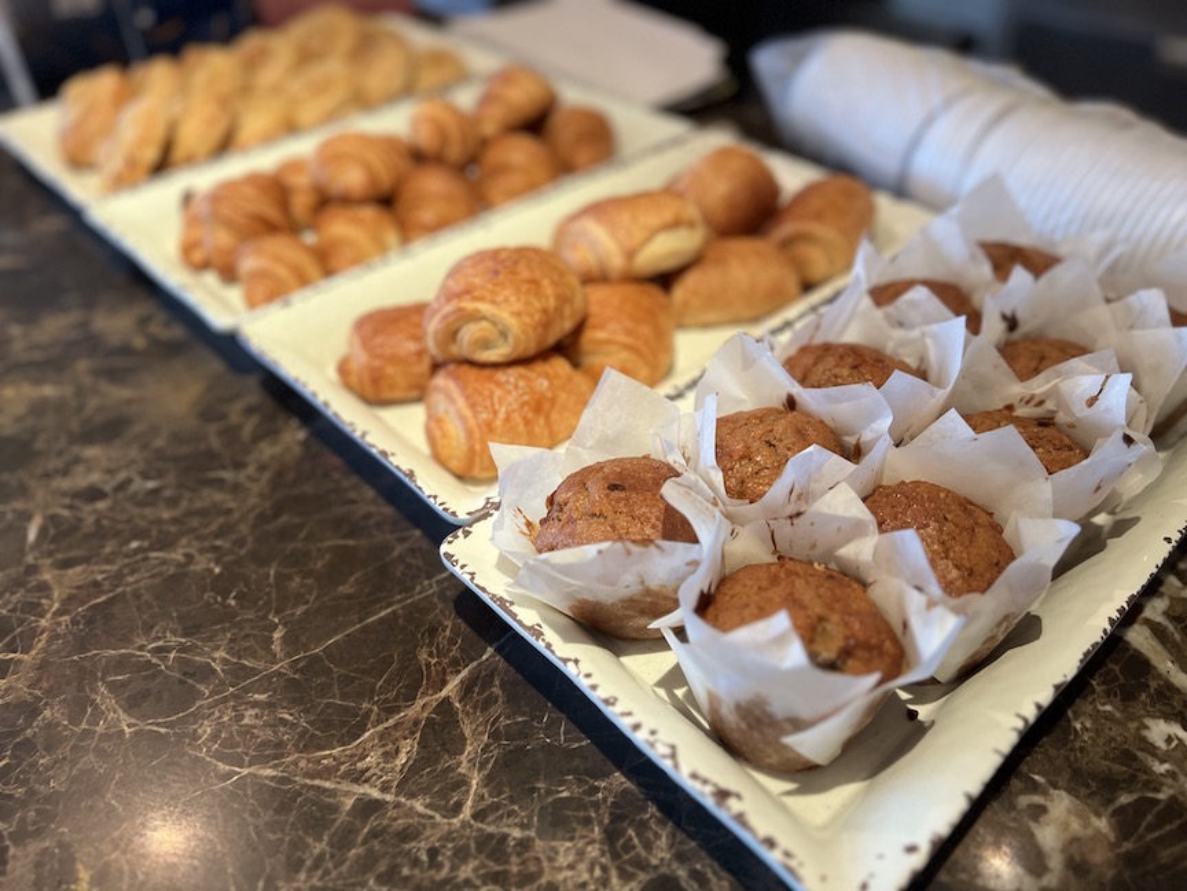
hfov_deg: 67.3
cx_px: 594
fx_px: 892
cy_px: 446
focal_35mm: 26
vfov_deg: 53.1
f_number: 1.5
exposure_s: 1/60
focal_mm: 5.7
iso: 250
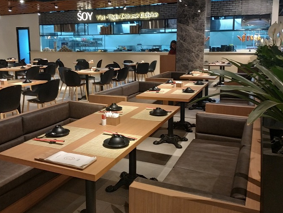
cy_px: 91
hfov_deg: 55.2
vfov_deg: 42.9
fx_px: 270
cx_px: 123
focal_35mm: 33
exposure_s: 1/25
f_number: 1.9
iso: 320
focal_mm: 3.94
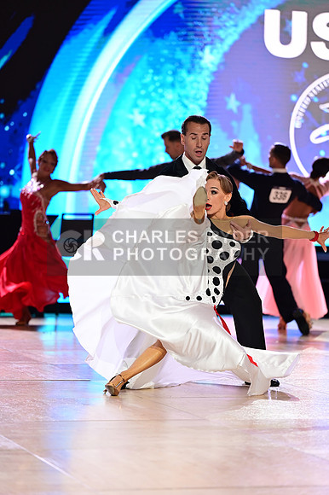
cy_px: 248
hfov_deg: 10.5
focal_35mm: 130
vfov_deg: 15.8
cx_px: 164
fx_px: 1784
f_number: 2.8
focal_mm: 130
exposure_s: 1/500
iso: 1600
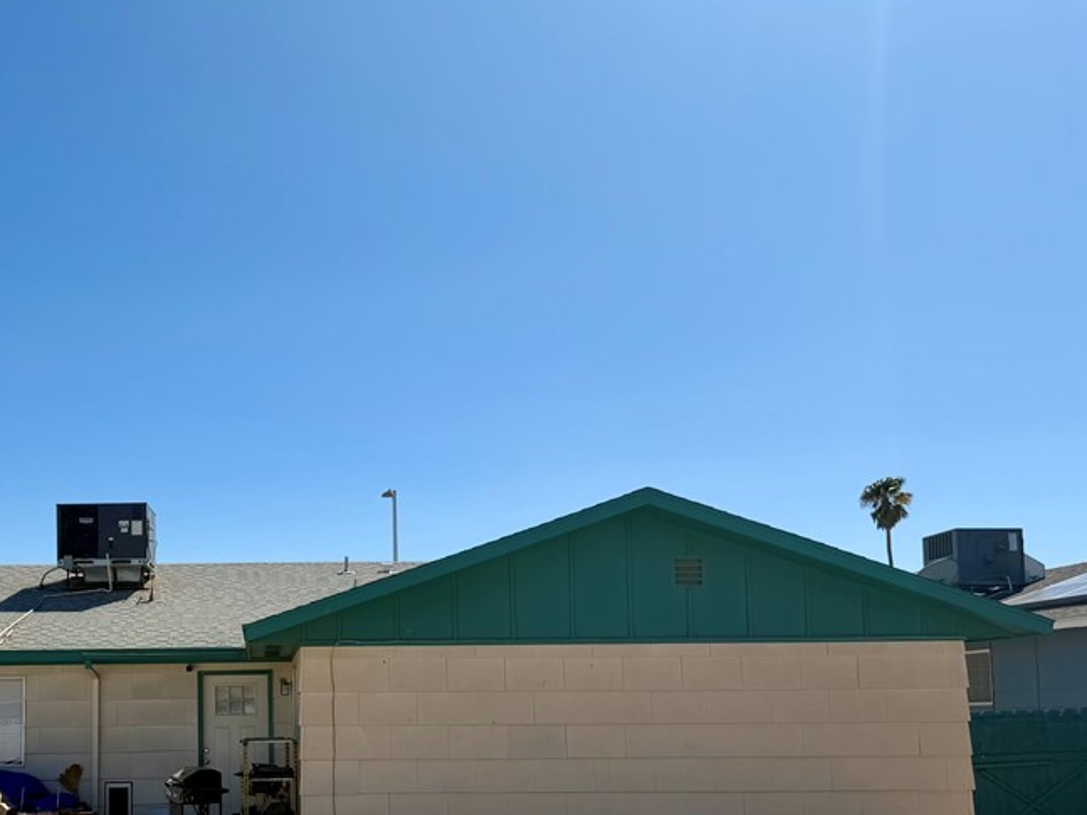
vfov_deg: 36.7
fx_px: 1193
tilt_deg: +4.1
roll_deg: +1.1
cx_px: 286
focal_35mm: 38
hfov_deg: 47.4
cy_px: 623
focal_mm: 6.76
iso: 80
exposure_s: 1/7353
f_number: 1.78
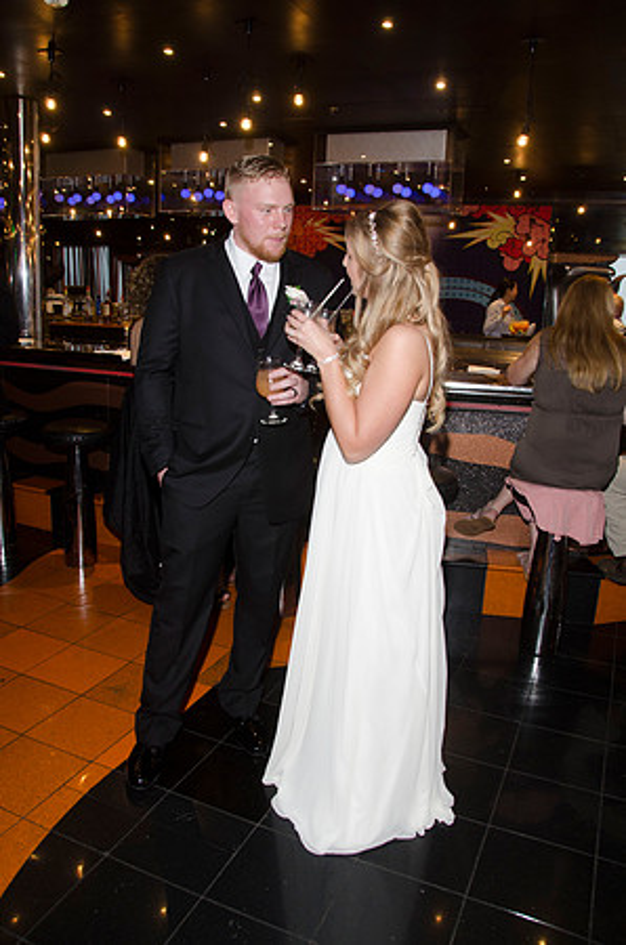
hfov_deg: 47.7
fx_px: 707
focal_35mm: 27
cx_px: 313
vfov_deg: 67.5
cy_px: 472
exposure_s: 1/60
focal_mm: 18
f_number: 5.6
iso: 400
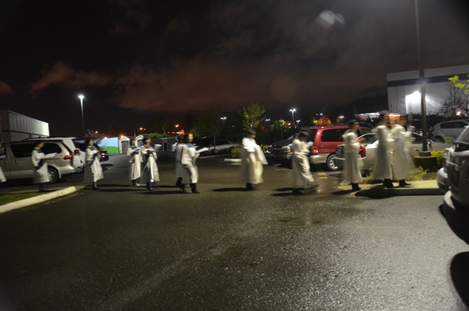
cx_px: 234
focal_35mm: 27
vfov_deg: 47.7
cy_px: 156
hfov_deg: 67.5
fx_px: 351
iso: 1600
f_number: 3.5
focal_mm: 18
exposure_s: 1/6
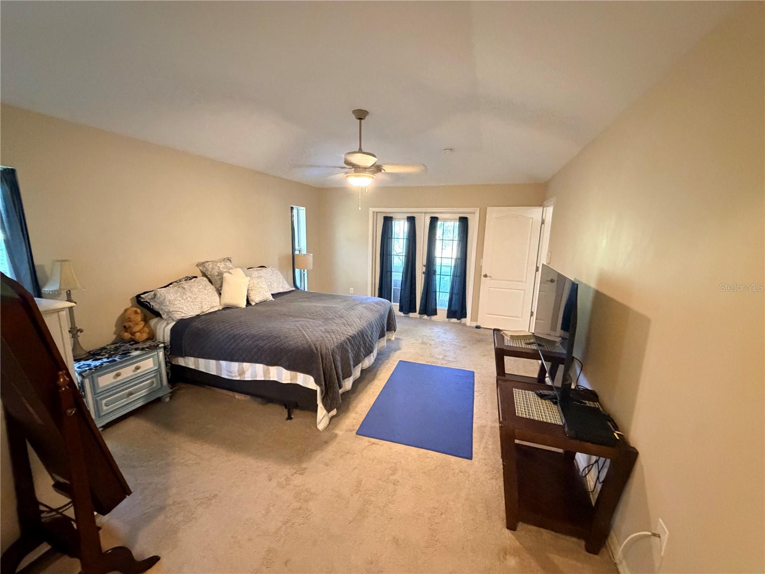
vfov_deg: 85.7
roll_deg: -1.2
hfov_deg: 102.1
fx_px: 309
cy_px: 287
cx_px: 382
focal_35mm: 14
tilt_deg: -10.5
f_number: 2.2
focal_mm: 2.22
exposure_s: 1/40
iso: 1000
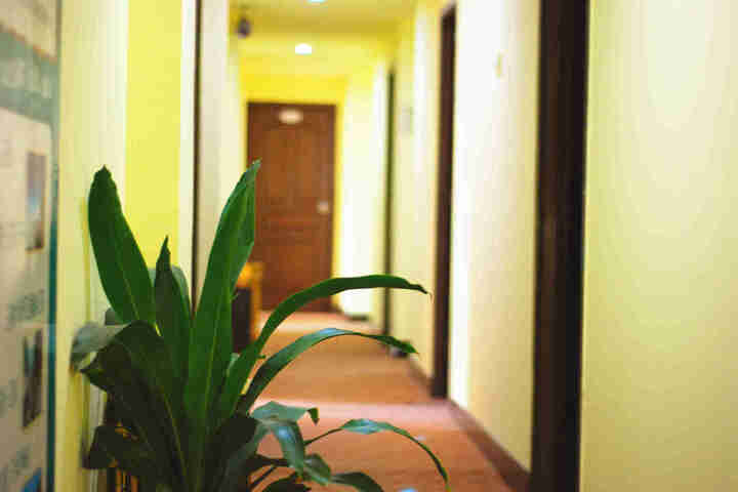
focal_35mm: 75
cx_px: 369
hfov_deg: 27.0
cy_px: 246
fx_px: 1537
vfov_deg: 18.2
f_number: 1.8
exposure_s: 1/40
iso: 320
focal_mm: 50
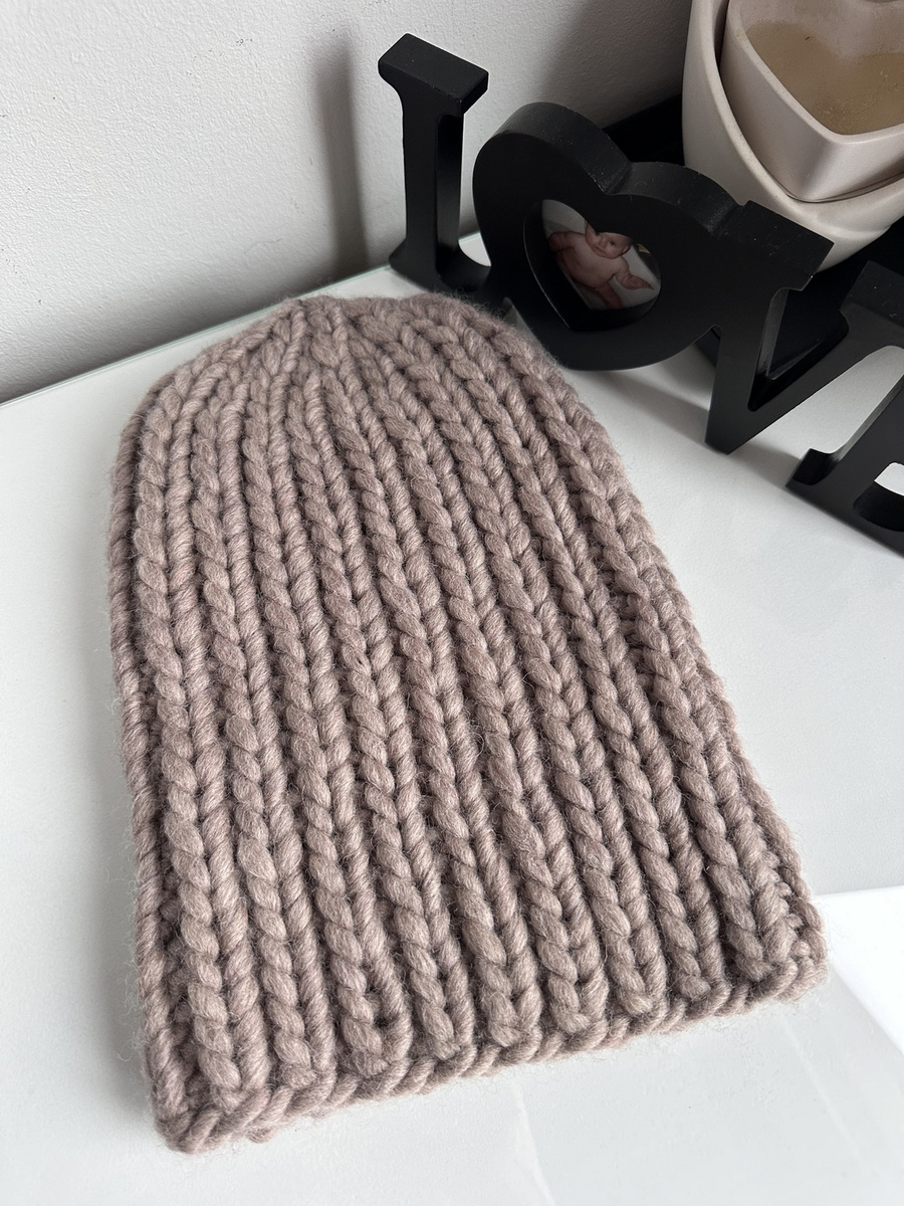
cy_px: 603
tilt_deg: -69.7
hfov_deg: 56.8
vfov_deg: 71.6
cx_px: 452
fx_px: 836
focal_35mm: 24
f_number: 1.78
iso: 250
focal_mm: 6.86
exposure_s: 1/99
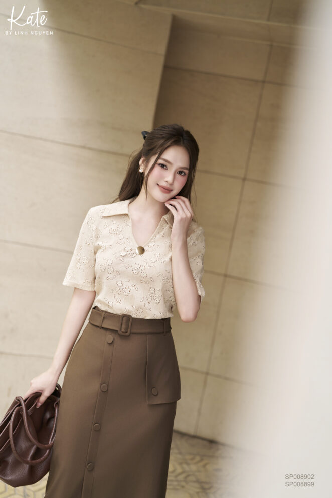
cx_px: 166
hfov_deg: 27.0
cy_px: 249
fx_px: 692
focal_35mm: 50
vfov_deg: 39.6
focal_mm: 50
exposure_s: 1/250
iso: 320
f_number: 2.2
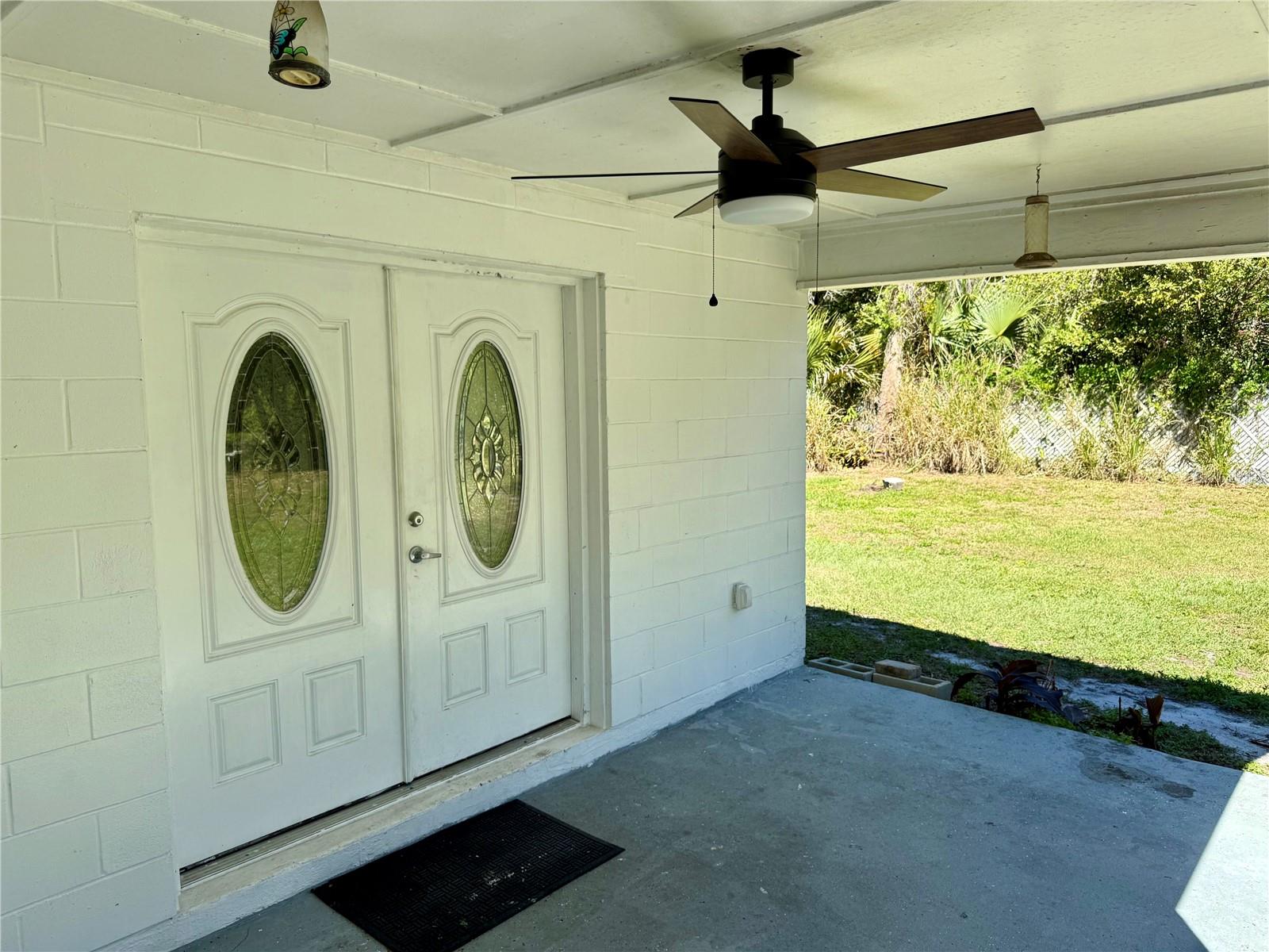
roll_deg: +0.8
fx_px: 880
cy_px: 476
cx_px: 634
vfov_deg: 56.8
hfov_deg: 71.6
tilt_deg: -6.1
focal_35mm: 24
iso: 80
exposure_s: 1/1618
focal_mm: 6.76
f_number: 1.78
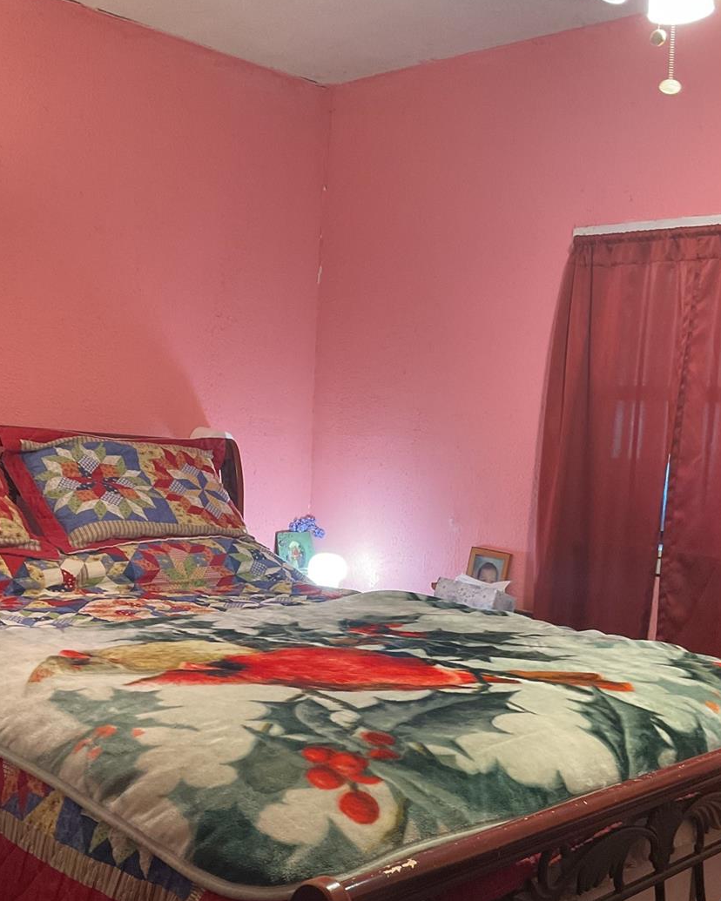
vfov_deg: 43.2
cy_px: 602
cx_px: 357
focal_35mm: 42
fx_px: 1120
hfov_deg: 35.7
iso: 200
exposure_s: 1/40
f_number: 1.8
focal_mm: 3
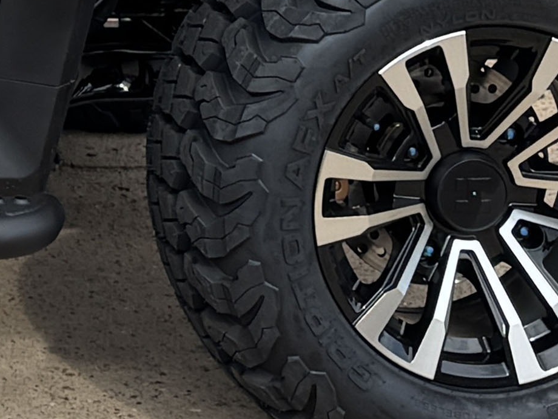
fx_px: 2402
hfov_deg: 11.9
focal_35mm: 149
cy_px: -554
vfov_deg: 9.1
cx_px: -546
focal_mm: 6.76
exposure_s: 1/1721
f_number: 1.78
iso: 80
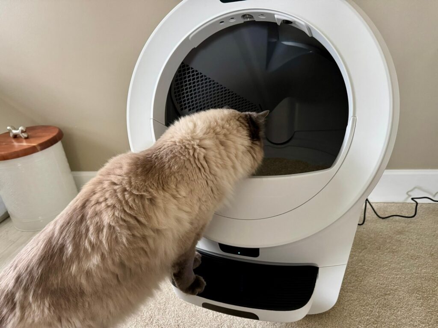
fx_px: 304
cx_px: 219
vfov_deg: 56.8
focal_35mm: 24
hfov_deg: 71.6
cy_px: 164
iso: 800
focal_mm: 6.76
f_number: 1.78
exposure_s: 1/60
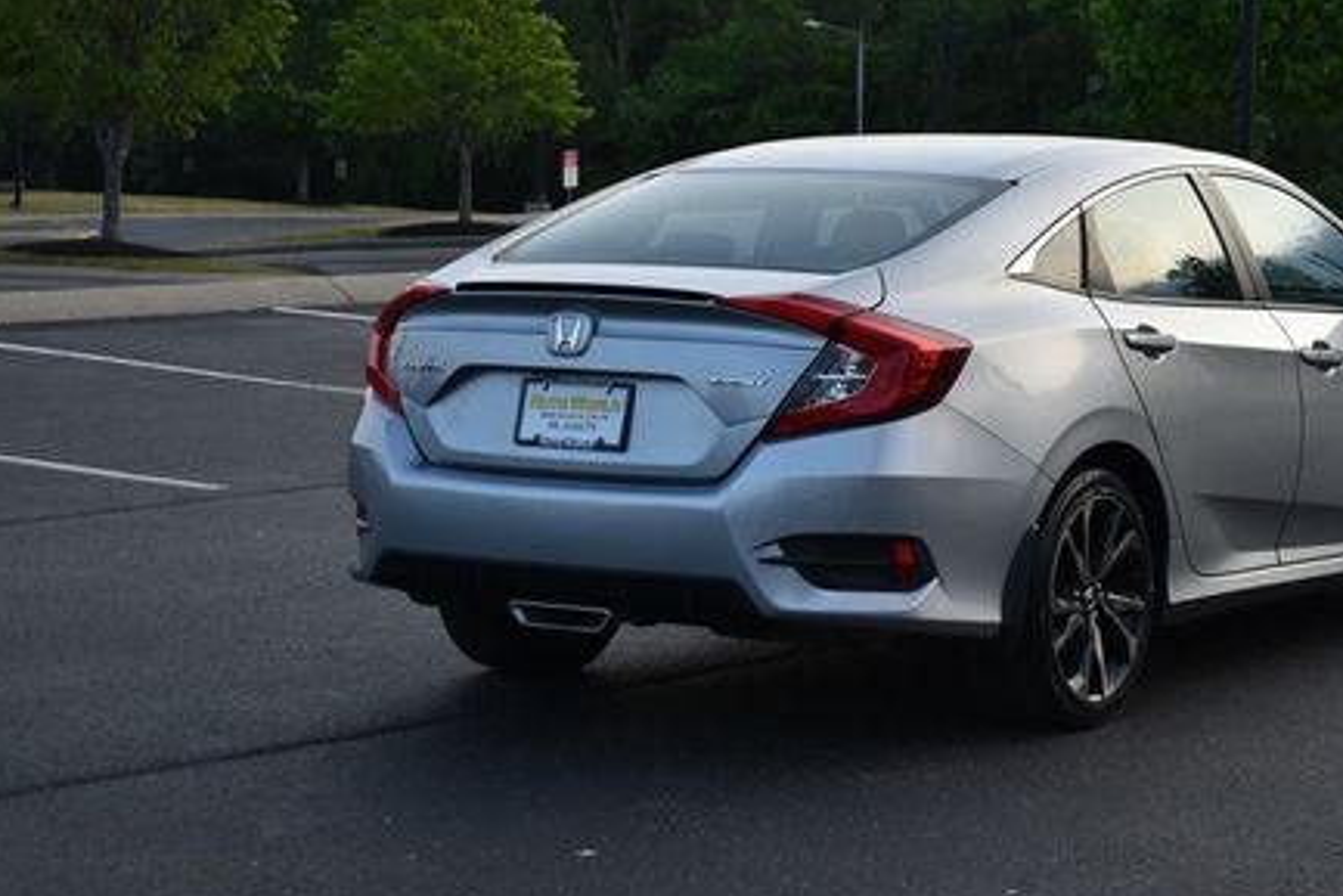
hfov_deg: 20.3
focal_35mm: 100
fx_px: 3722
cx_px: 977
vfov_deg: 13.7
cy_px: 259
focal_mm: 45
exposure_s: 1/250
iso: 250
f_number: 5.6
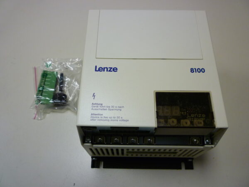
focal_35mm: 29
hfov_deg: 61.7
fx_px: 209
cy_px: 94
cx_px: 124
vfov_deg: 48.2
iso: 200
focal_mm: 5.2
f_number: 3.3
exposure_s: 1/30
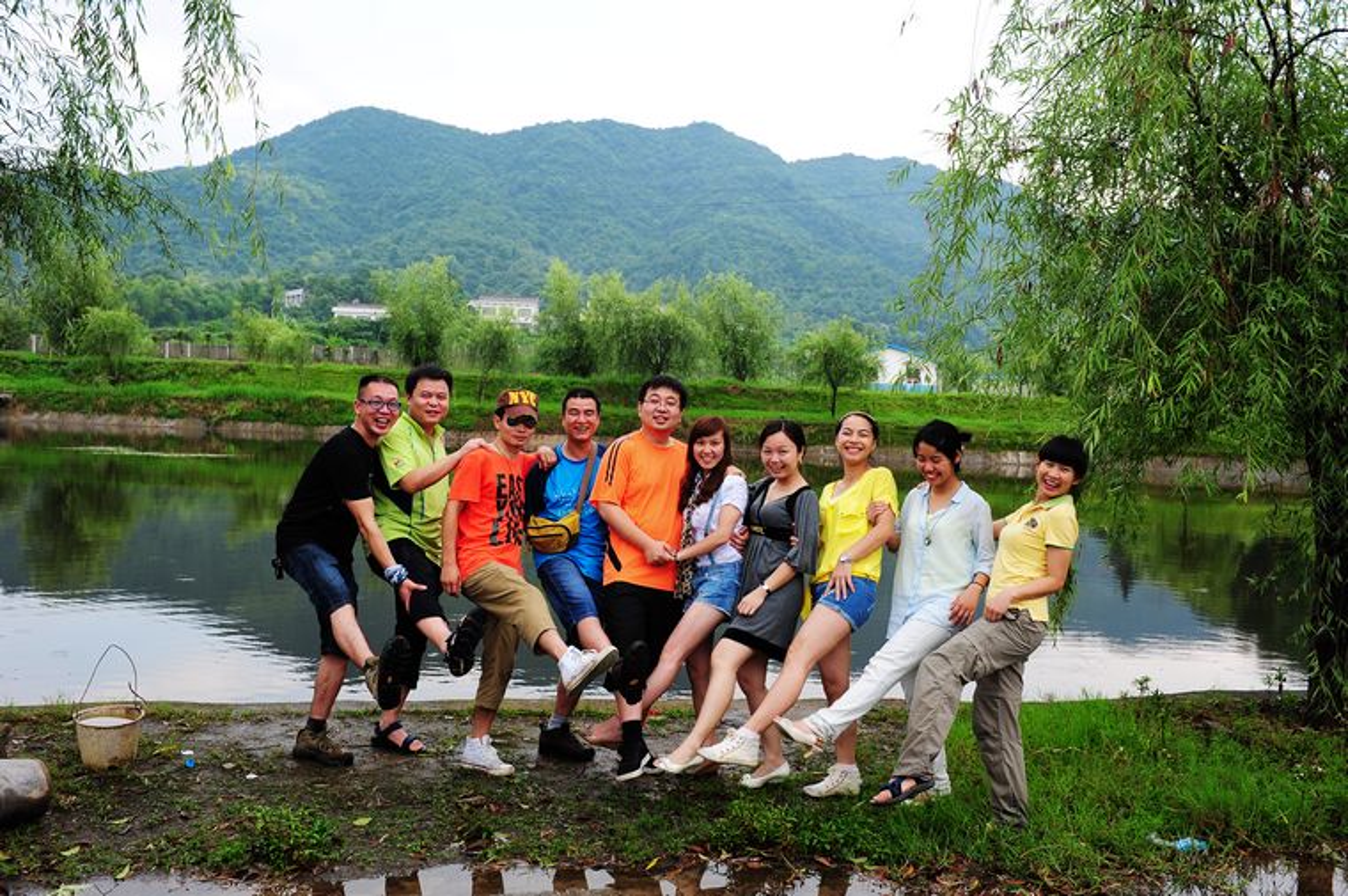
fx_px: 1272
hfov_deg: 55.8
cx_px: 674
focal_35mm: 34
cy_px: 448
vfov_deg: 38.8
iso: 250
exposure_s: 1/80
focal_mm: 34
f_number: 5.6
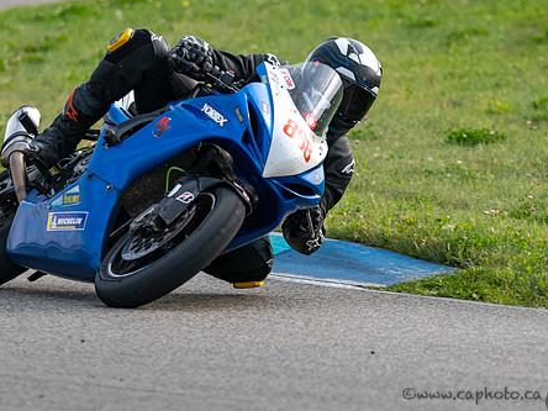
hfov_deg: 3.1
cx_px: 239
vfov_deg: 2.3
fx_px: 10132
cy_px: 169
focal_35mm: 640
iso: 450
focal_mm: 400
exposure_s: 1/1250
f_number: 6
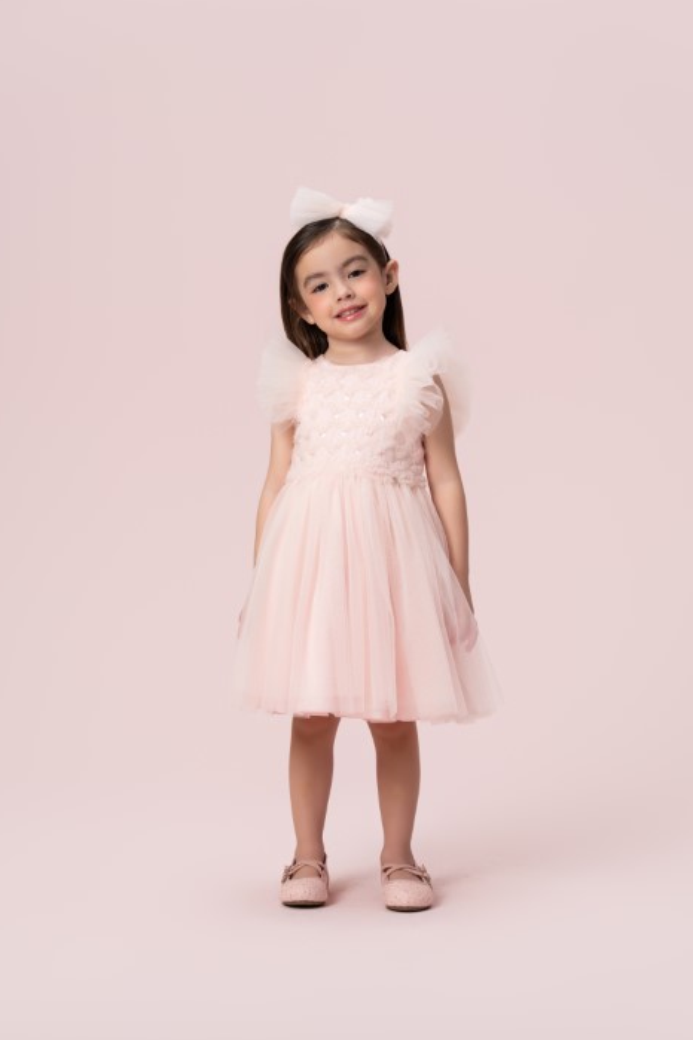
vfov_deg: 20.4
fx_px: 2887
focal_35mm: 100
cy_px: 545
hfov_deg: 13.7
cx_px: 361
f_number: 7.1
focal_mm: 91
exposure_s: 1/160
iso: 100
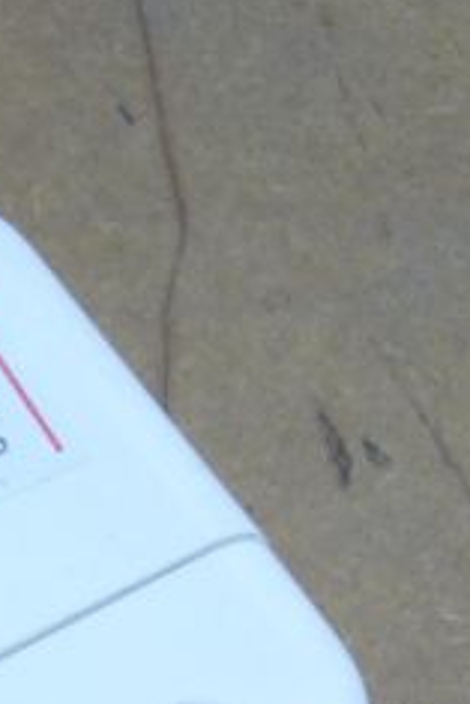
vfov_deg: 15.9
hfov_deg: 10.9
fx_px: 2425
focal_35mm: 124
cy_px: 833
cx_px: -93
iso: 80
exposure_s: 1/25
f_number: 2.8
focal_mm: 5.8
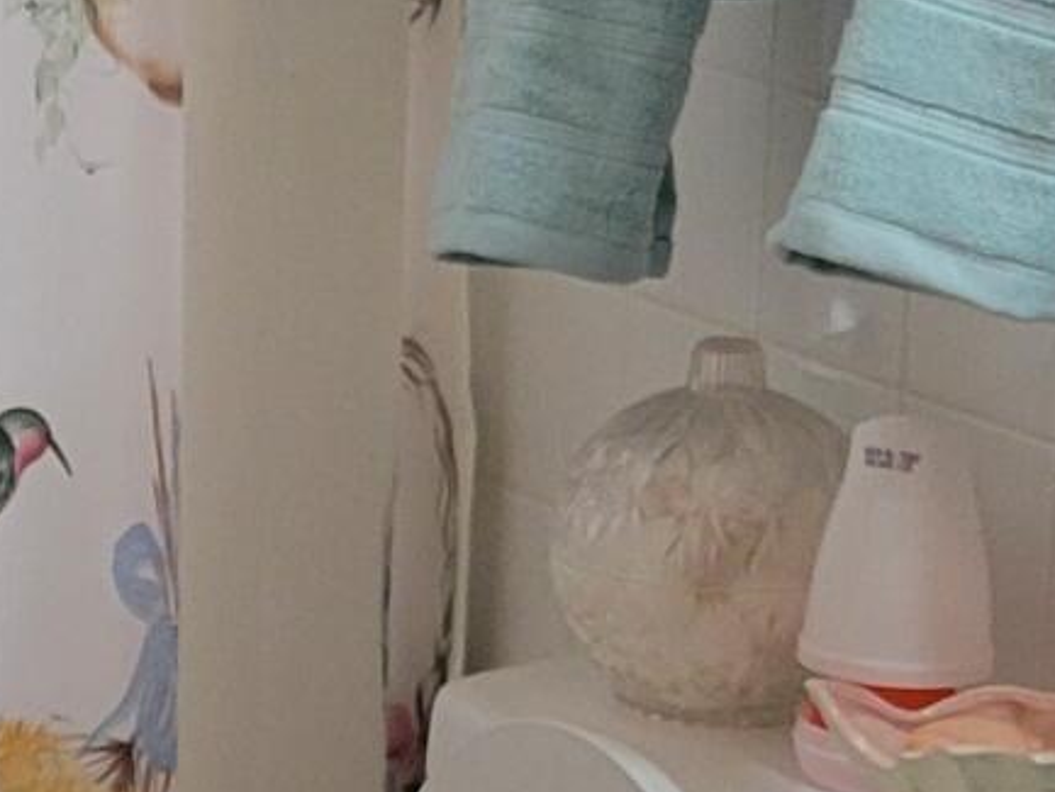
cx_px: -495
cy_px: 461
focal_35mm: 180
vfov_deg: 8.3
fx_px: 5487
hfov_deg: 10.6
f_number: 1.8
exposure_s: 1/120
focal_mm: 5.4
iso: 200
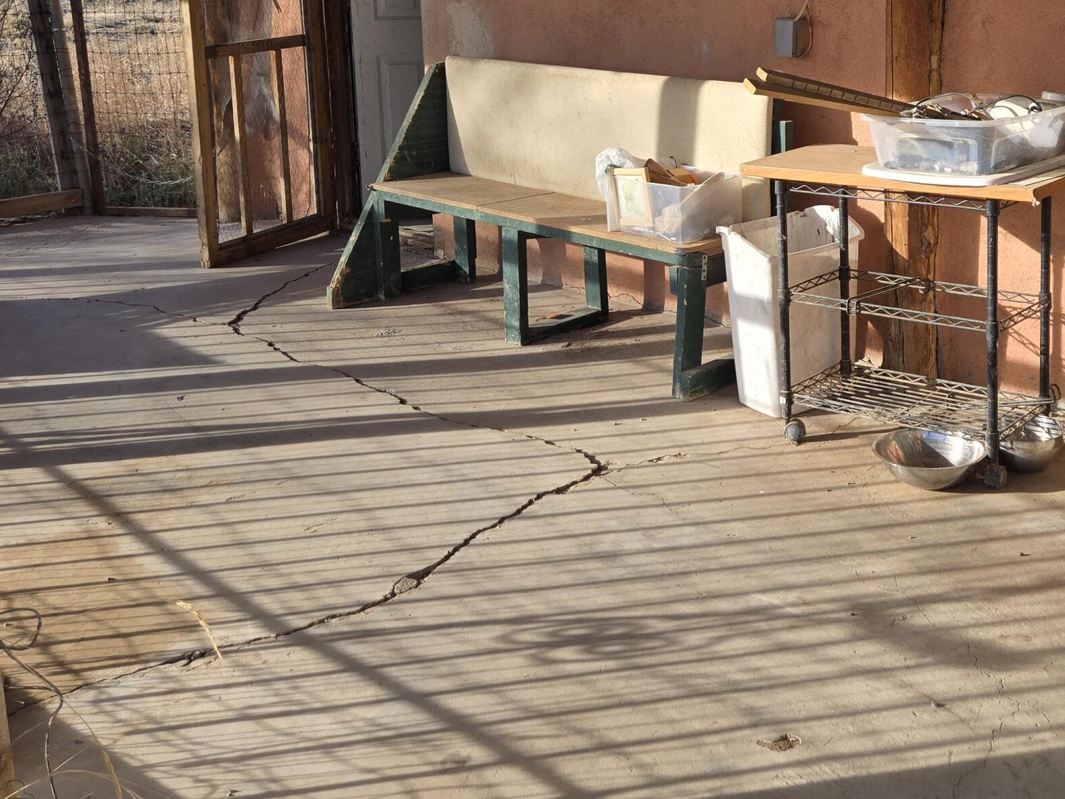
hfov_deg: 42.2
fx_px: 1354
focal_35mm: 44
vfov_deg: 32.1
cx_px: 740
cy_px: 179
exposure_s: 1/976
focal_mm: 5.4
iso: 25
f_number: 1.8
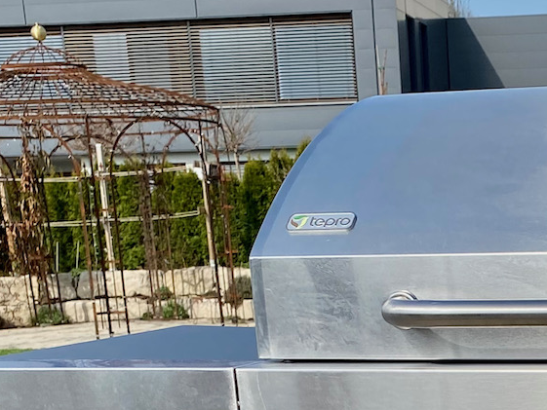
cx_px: 611
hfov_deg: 20.9
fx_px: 1407
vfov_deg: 15.3
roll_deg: +1.3
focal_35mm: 89
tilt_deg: -15.3
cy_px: 616
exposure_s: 1/3610
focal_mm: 4.25
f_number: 1.8
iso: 32
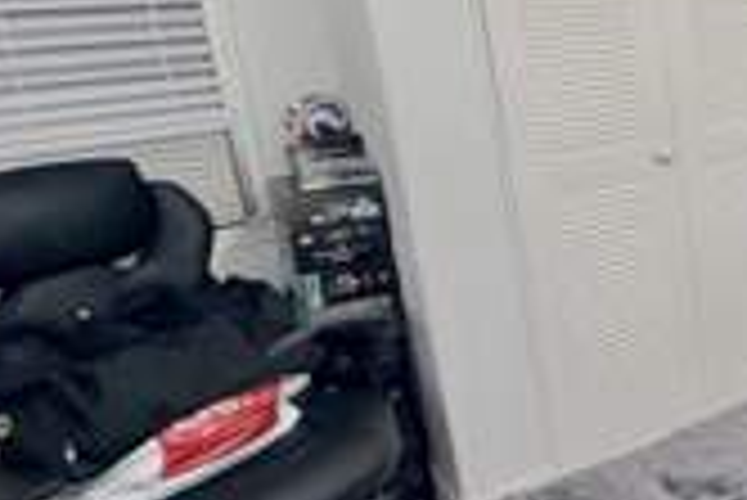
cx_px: 1030
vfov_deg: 31.3
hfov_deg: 31.7
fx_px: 872
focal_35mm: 42
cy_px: 119
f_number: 2.2
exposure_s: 1/120
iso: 250
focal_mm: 2.22
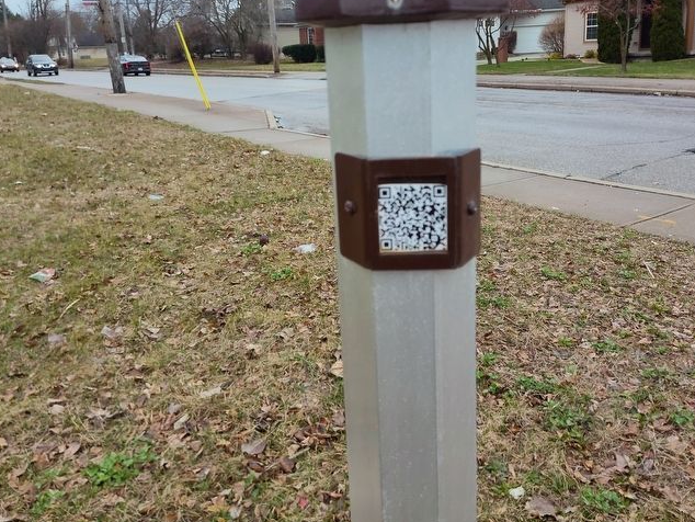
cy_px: 198
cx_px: 361
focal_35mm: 29
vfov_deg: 47.9
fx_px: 582
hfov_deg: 61.6
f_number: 1.8
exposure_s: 1/411
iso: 100
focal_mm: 5.56
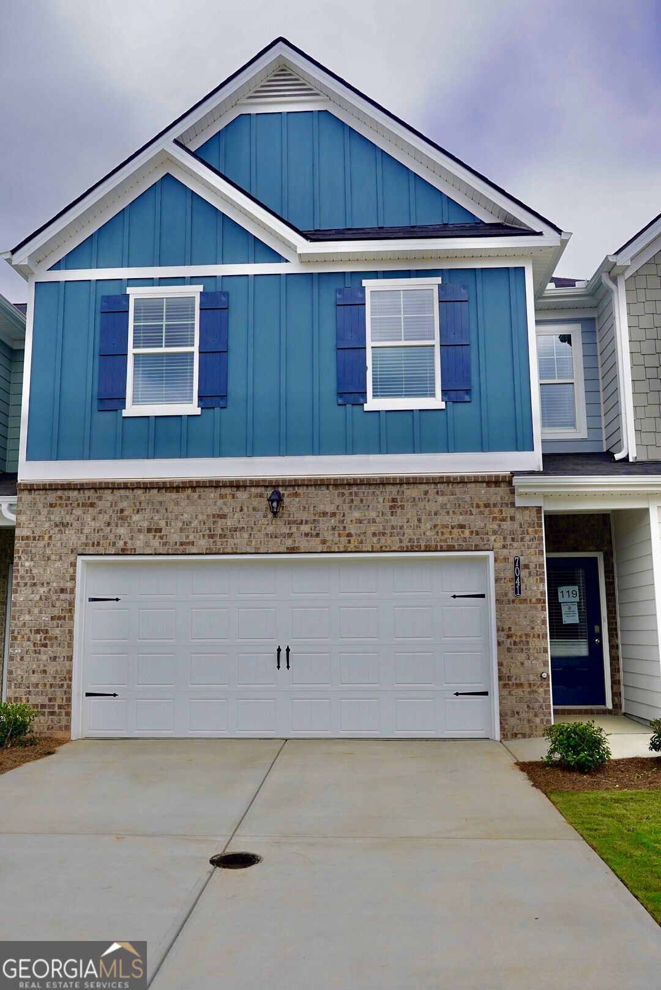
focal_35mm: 30
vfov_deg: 61.9
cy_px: 495
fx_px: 825
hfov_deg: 43.7
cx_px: 330
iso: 100
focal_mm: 20
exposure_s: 1/640
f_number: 5
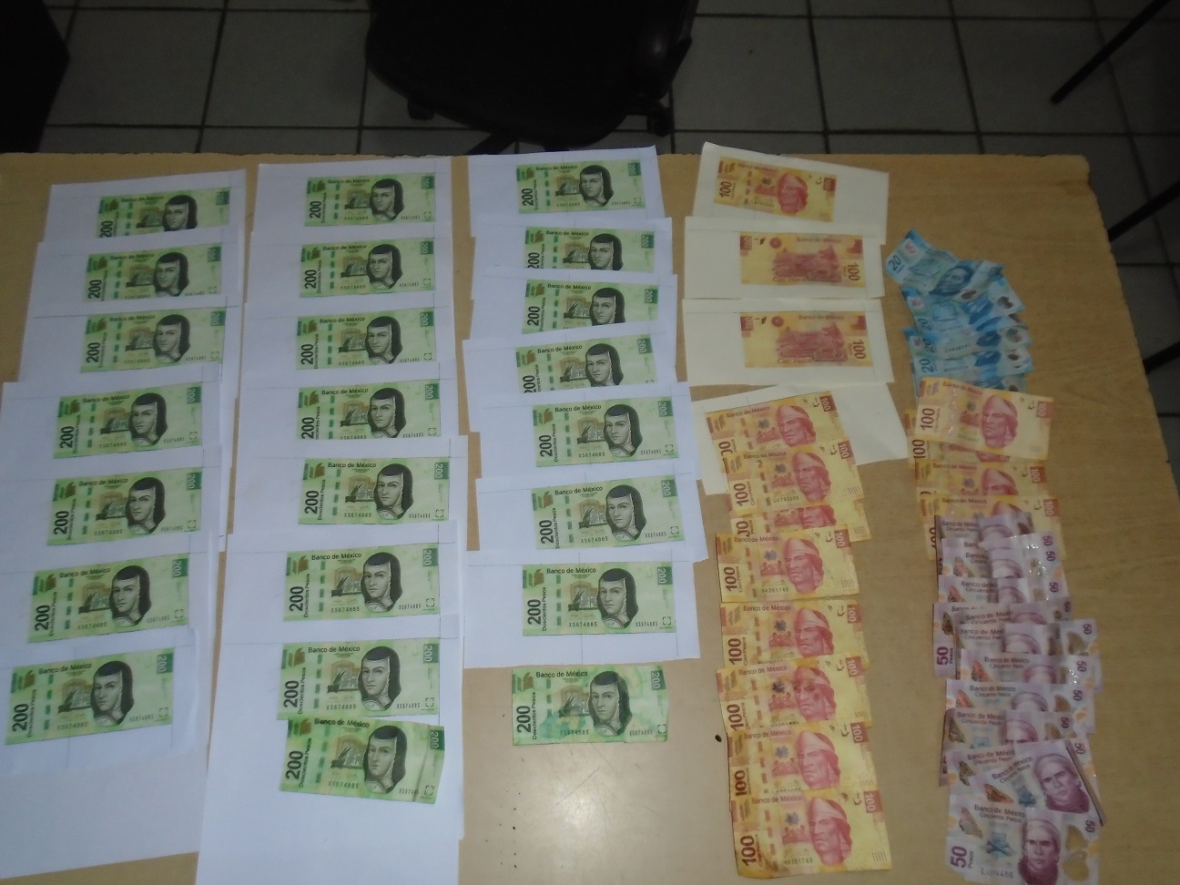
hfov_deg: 67.3
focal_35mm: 26
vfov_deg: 53.1
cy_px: 442
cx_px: 590
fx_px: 886
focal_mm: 4.6
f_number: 3.2
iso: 200
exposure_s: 1/60
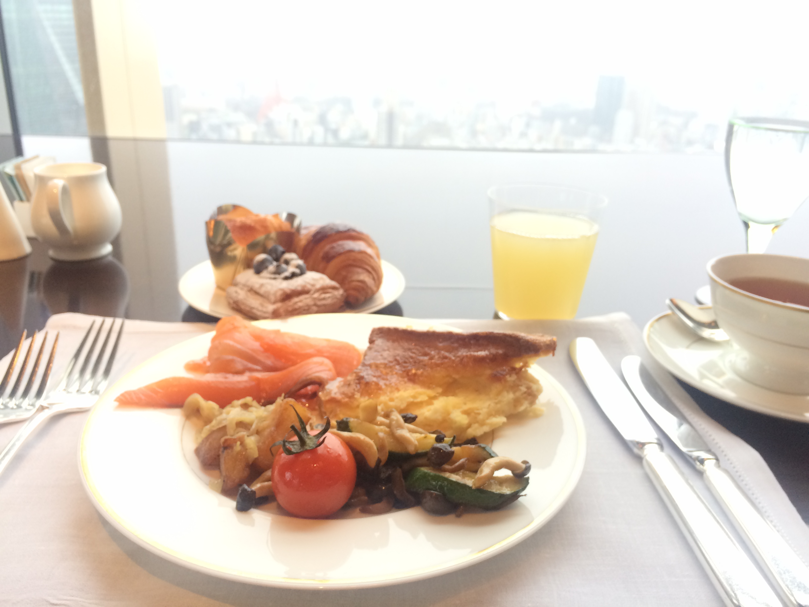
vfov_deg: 48.2
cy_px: 304
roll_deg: -2.0
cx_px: 404
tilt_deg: -22.1
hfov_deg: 61.7
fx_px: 678
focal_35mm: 29
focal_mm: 4.15
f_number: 2.2
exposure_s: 1/40
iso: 40
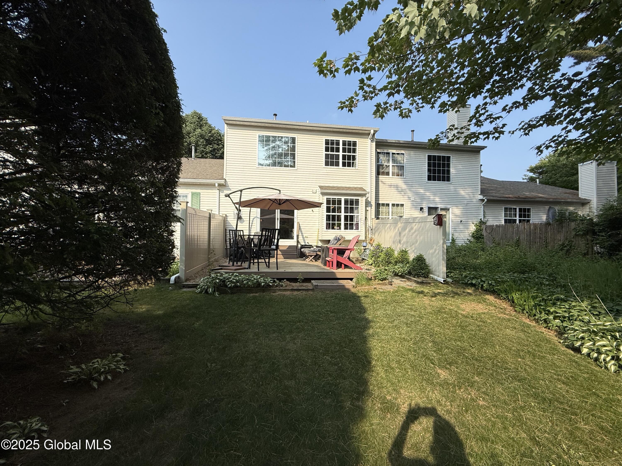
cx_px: 311
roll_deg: -1.1
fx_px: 252
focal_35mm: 14
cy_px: 233
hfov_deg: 102.1
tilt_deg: +0.6
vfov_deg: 85.7
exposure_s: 1/2092
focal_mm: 2.22
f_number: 2.2
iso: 50
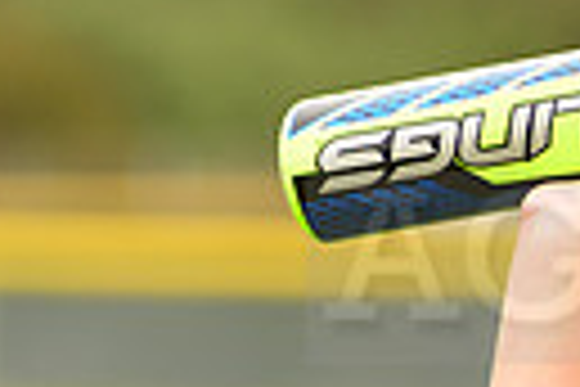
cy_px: 232
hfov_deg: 2.7
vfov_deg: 1.8
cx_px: 1061
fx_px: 12308
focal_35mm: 764
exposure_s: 1/250
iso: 160
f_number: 5.6
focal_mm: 170
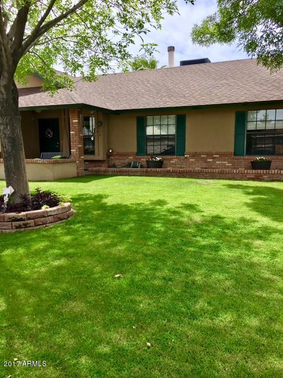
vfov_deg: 61.7
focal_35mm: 29
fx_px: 316
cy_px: 189
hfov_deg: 48.2
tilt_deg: -6.3
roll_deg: +0.0
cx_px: 142
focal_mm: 4.15
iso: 25
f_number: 2.2
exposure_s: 1/818
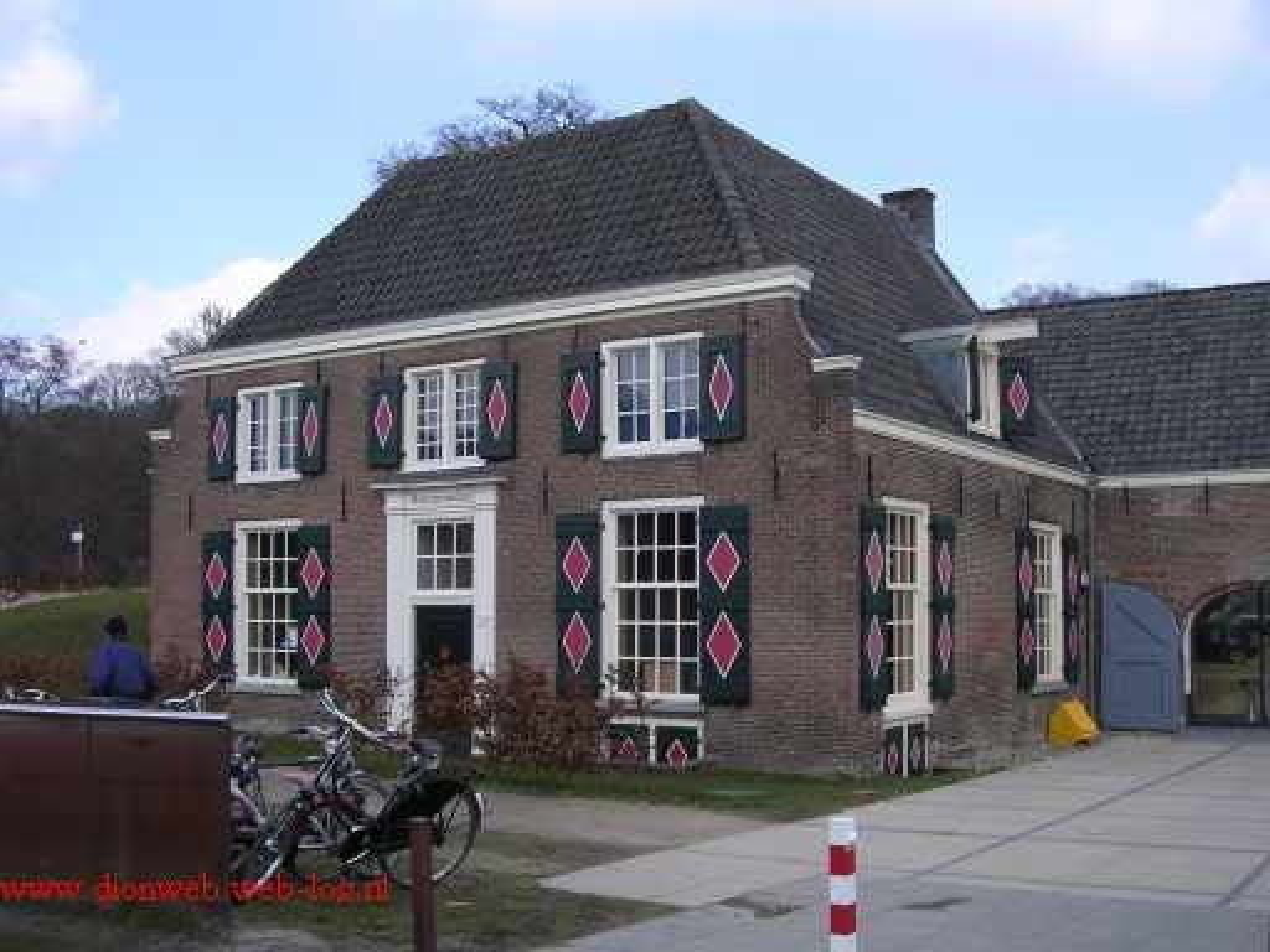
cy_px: 476
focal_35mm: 38
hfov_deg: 49.0
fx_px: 1394
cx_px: 635
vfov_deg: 37.7
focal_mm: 5.8
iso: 100
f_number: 2.8
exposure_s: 1/542
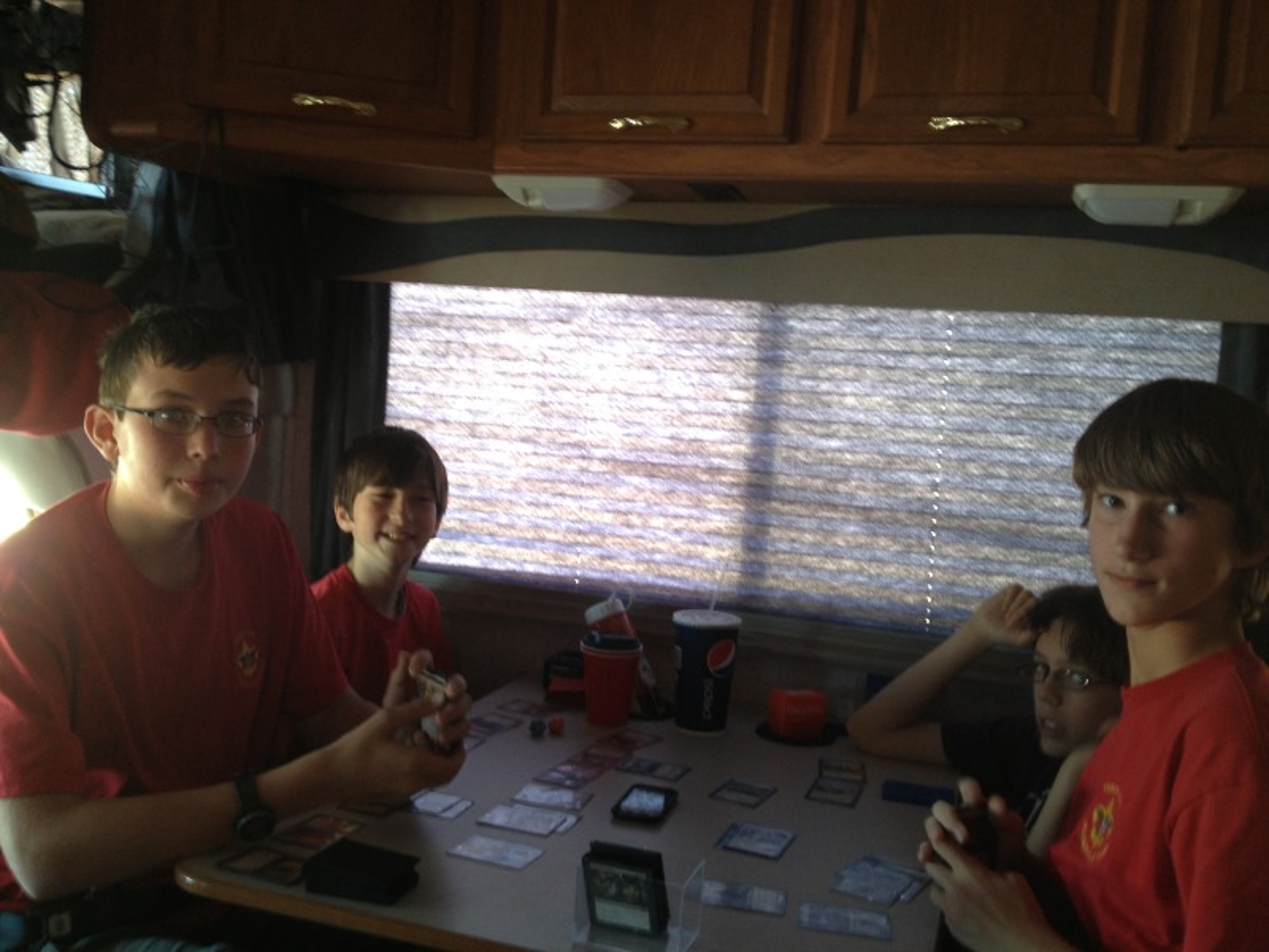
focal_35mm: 35
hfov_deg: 52.6
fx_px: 1283
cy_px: 476
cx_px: 634
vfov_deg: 40.7
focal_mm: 4.28
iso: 64
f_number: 2.4
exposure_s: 1/20
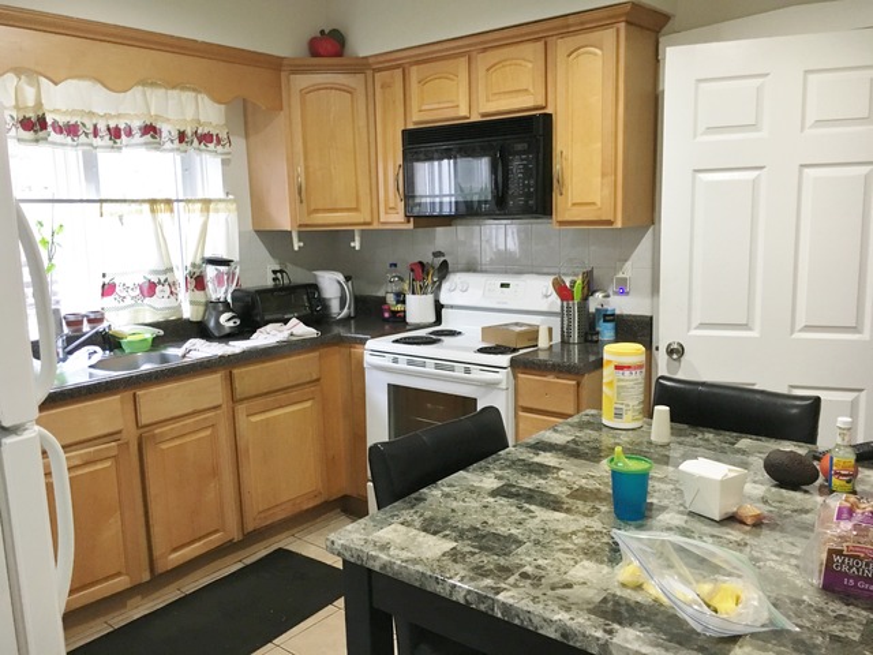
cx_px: 436
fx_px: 731
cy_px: 328
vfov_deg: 48.2
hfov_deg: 61.7
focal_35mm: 29
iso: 125
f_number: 2.2
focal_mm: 4.15
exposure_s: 1/30
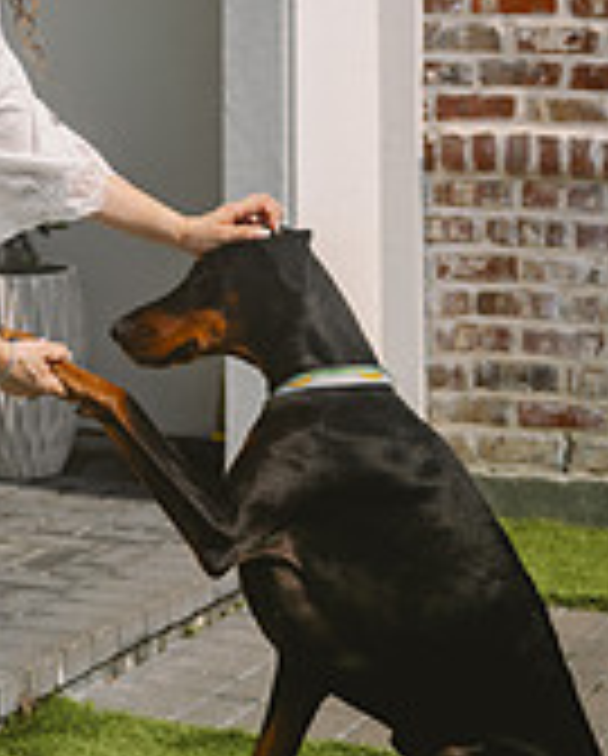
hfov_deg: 13.1
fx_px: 2647
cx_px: 230
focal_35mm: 118
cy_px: 270
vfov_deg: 16.2
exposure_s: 1/1600
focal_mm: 47
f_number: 2.8
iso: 50
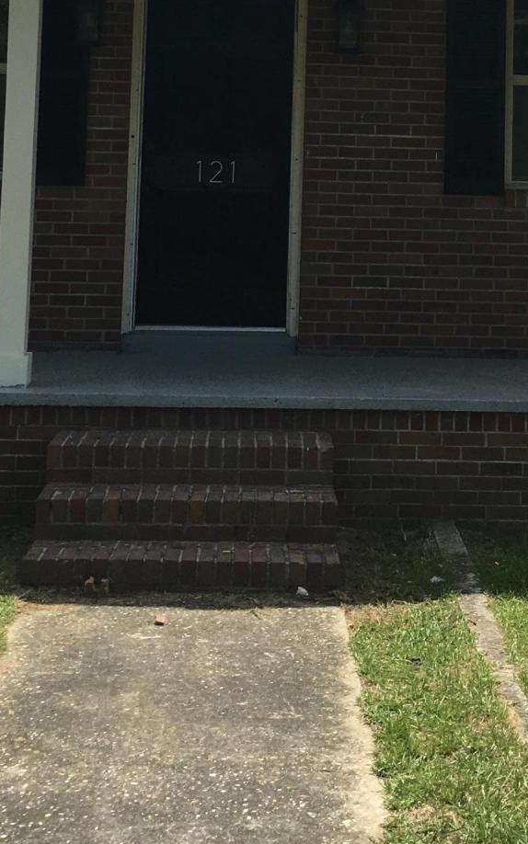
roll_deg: -2.3
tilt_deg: +7.1
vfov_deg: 28.8
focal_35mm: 67
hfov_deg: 19.4
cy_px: 8
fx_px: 1542
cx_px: 359
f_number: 2.2
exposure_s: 1/2481
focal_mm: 4.15
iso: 25
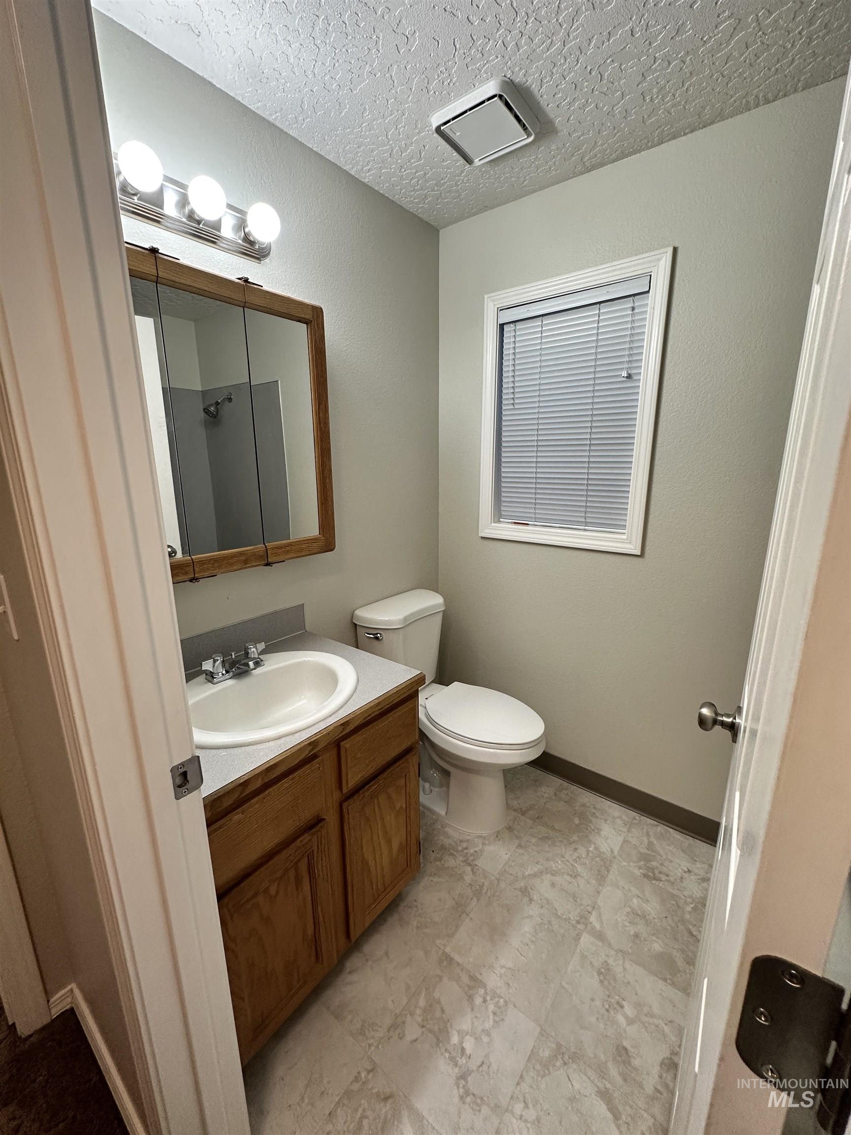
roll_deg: +0.8
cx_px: 426
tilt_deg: -13.1
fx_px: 459
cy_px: 568
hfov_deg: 85.7
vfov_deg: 102.1
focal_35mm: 14
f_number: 2.2
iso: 200
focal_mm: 2.22
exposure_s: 1/120
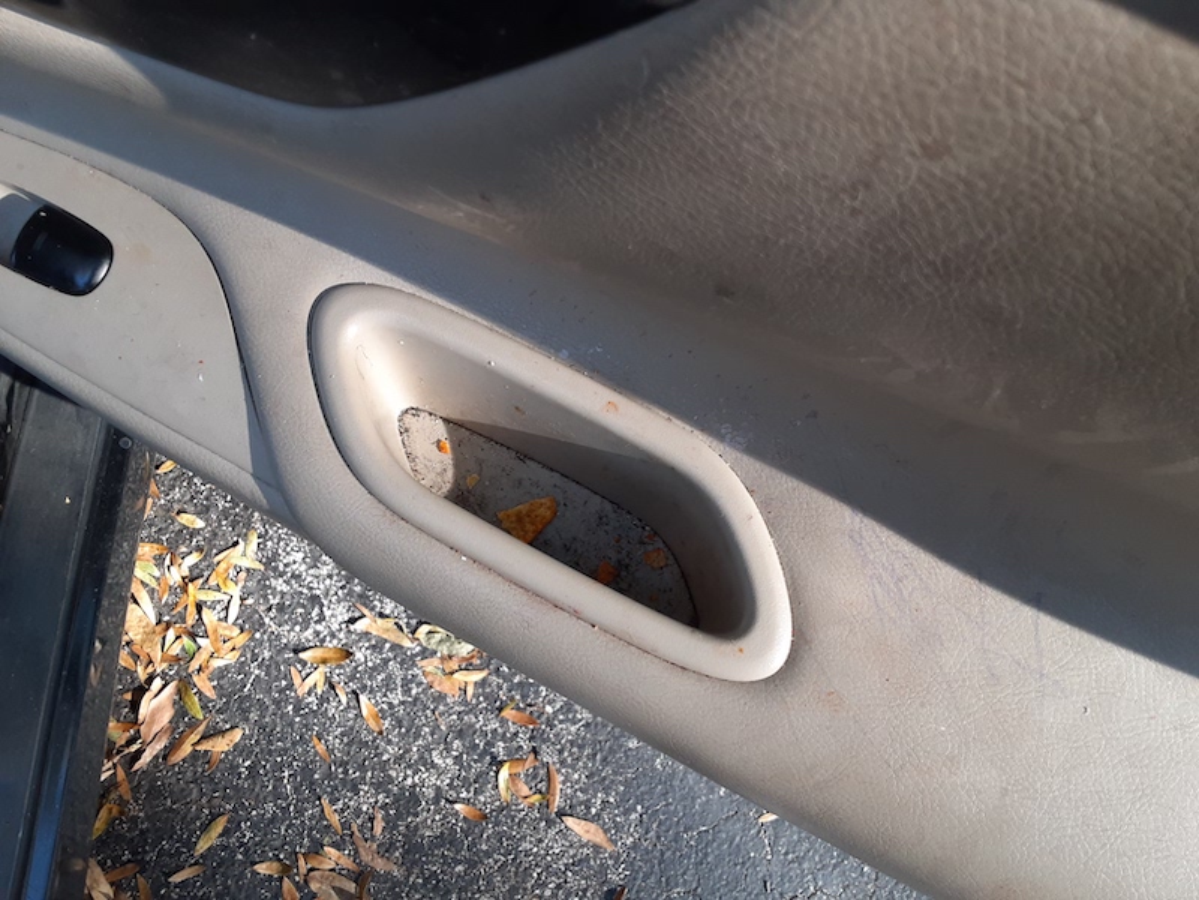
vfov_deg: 51.4
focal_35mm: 27
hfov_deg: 65.3
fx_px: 935
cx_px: 600
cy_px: 450
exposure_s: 1/120
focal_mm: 2.91
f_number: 1.9
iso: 64
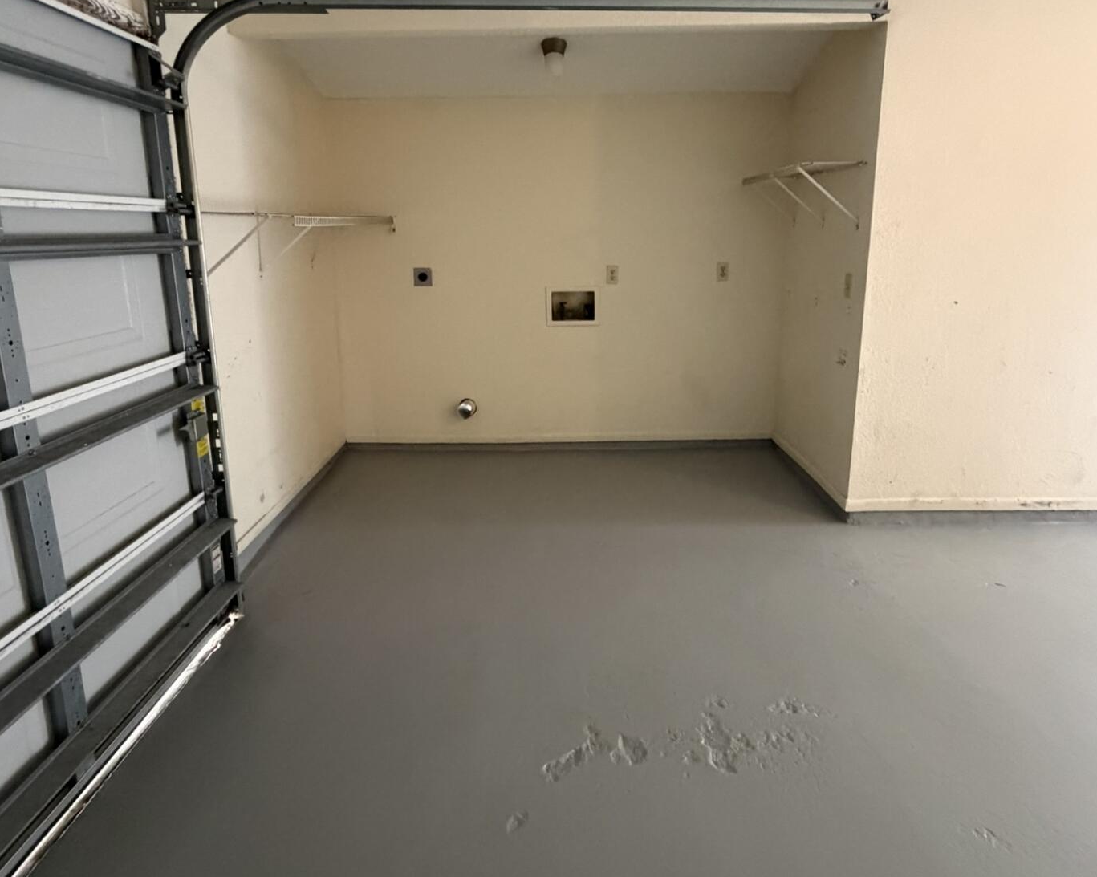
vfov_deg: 67.3
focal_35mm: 20
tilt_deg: -9.8
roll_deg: +0.4
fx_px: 649
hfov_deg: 80.4
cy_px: 346
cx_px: 549
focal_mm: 2.22
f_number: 2.2
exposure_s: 1/60
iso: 1000
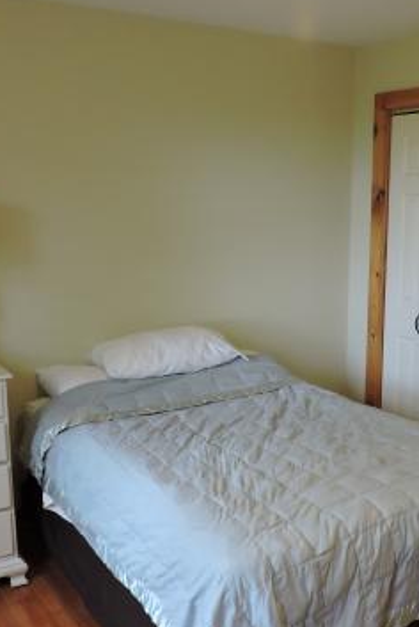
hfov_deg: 32.5
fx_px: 714
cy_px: 339
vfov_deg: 47.3
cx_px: 266
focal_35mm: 41
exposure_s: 1/20
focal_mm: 4.3
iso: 400
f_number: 3
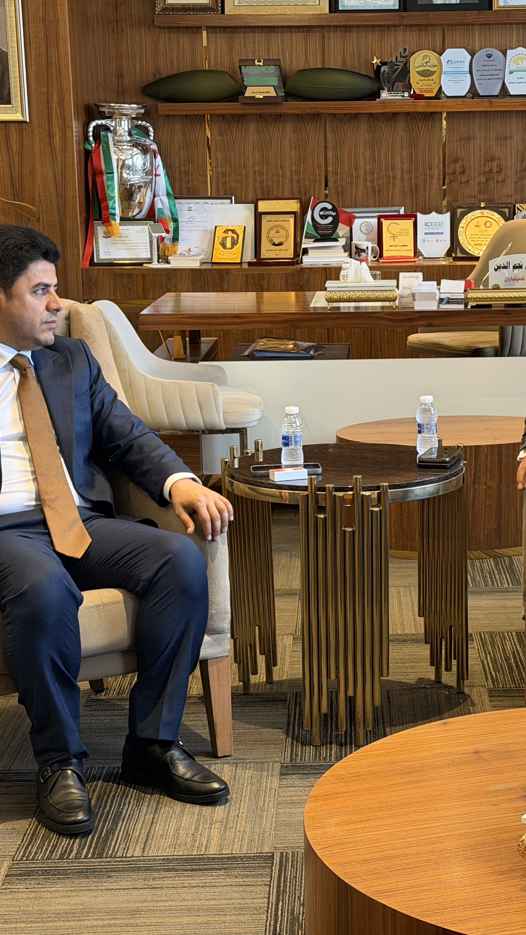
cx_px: 384
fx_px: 1736
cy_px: 466
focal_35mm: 70
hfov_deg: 17.1
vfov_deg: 30.2
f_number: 1.78
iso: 250
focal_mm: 6.76
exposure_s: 1/33
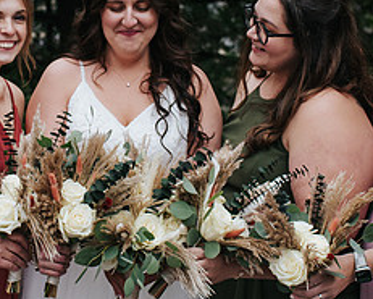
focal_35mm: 96
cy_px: 89
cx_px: 67
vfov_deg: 16.0
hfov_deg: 19.7
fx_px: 1060
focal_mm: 35
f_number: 3.2
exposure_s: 1/400
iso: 800
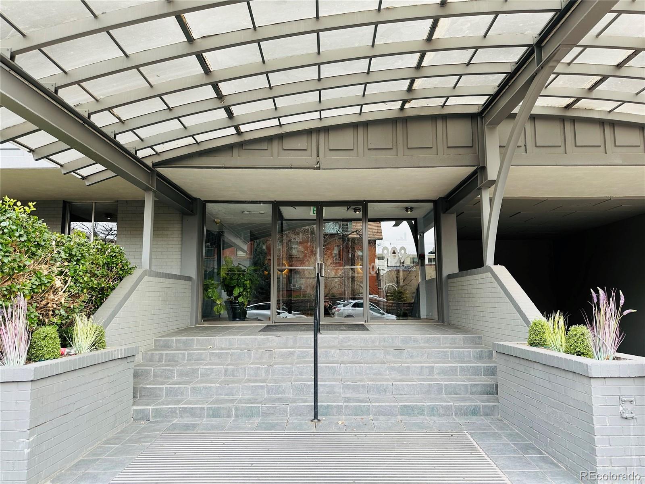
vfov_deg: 56.8
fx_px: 447
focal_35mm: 24
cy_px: 242
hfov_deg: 71.6
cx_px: 322
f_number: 1.78
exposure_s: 1/151
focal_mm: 6.86
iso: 64
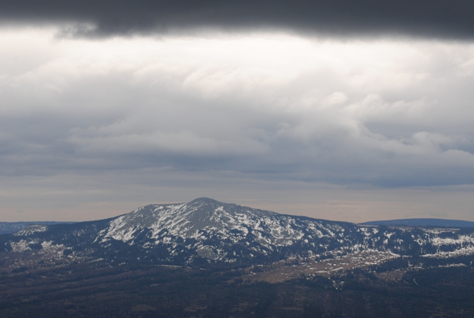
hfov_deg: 25.9
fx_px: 1029
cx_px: 242
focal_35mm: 78
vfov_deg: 17.6
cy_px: 151
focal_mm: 48
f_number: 10
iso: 110
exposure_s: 1/250
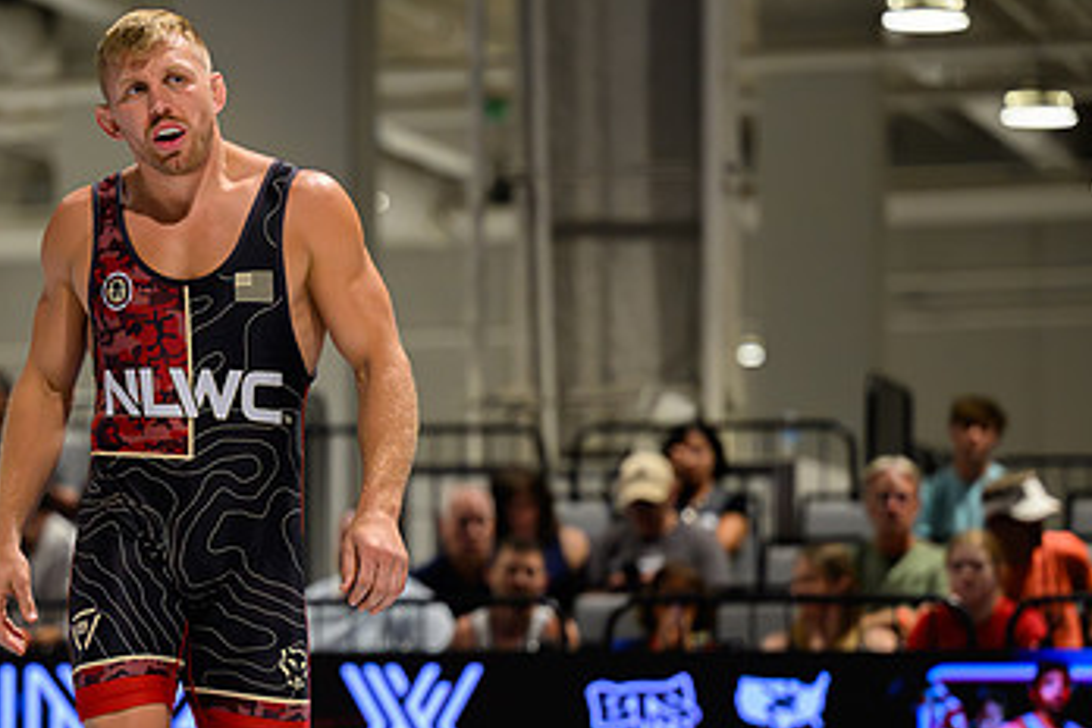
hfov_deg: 9.2
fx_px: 6794
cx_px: 241
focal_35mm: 224
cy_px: 522
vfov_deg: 6.1
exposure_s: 1/320
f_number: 2.8
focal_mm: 115
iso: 3600
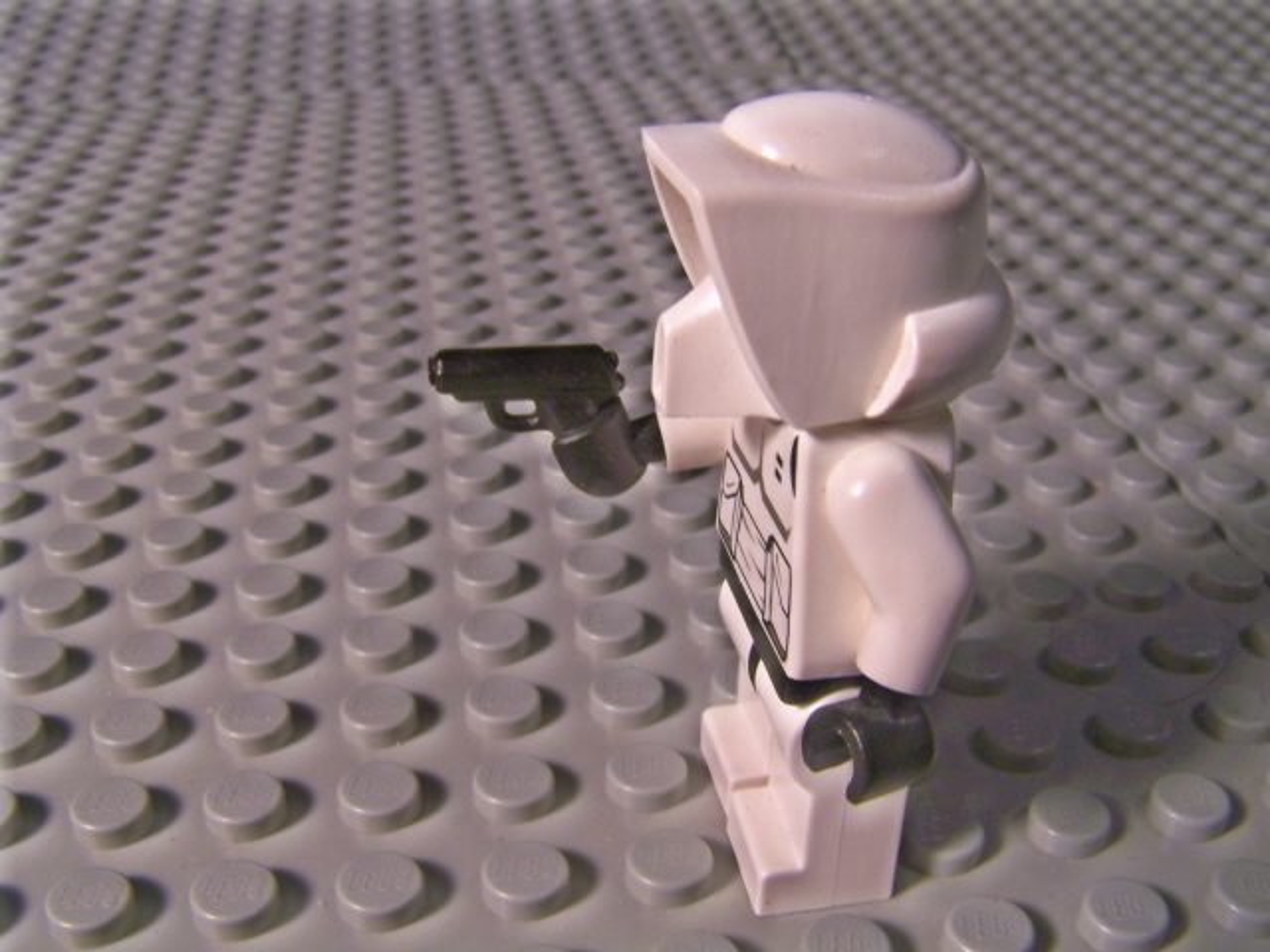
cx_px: 635
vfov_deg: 37.7
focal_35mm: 38
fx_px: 1394
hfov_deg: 49.0
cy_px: 476
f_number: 8
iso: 80
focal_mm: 6.3
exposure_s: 1/8
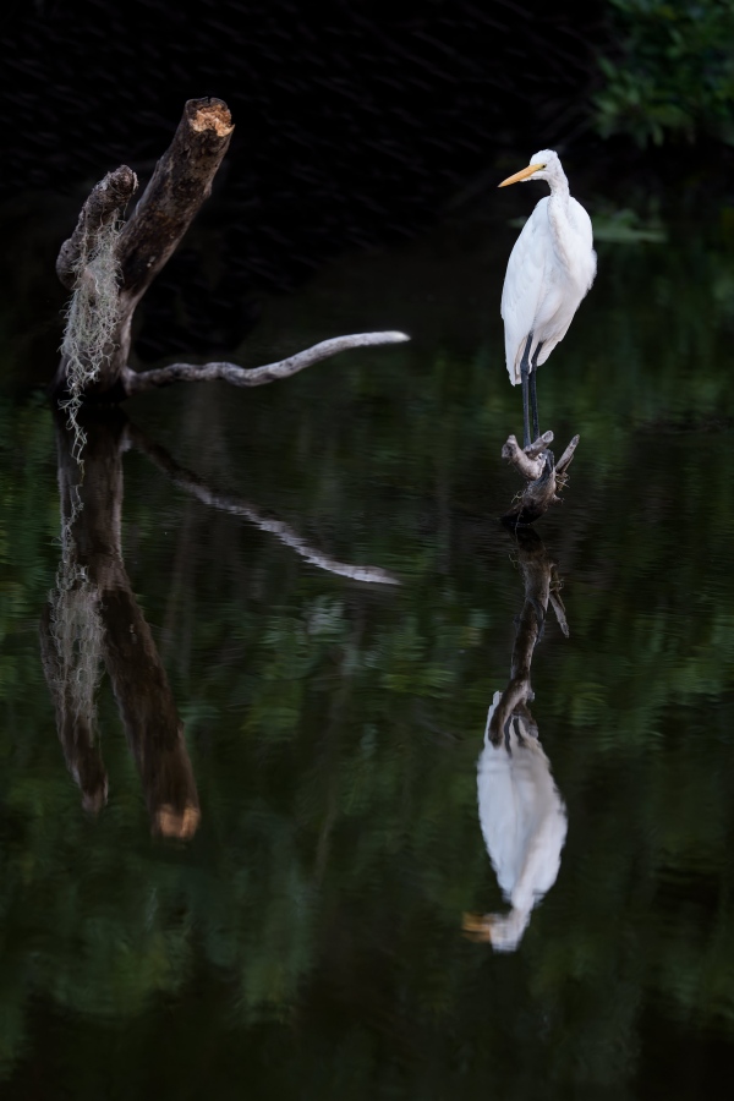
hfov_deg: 2.3
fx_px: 18349
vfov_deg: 3.4
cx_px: 367
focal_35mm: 600
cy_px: 550
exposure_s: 1/125
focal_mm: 600
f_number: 4
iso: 1250
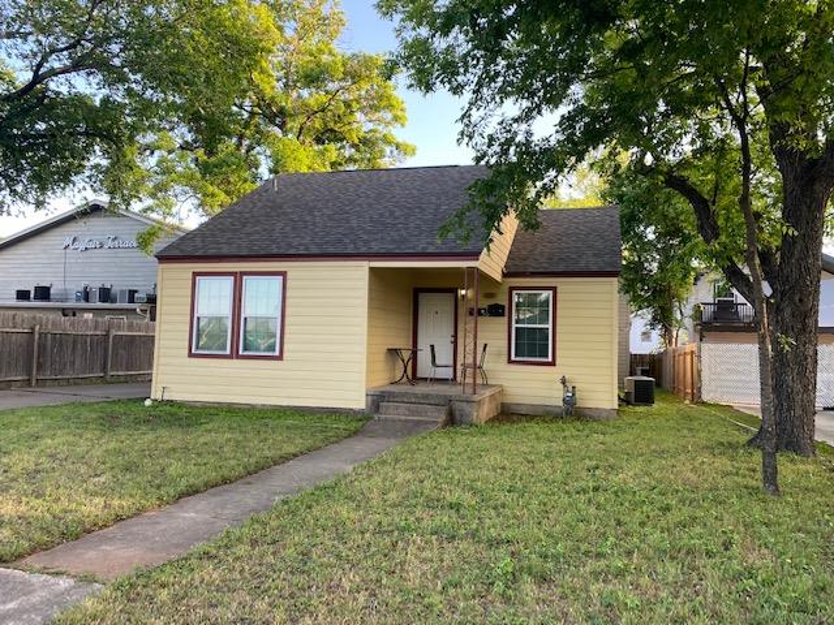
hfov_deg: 67.3
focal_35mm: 26
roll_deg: -1.2
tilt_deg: +3.0
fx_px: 626
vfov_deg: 53.1
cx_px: 417
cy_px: 312
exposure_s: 1/122
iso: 40
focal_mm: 4.25
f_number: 1.8
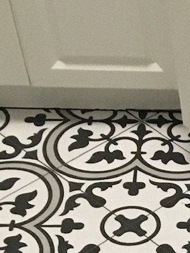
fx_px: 1135
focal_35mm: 155
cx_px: 431
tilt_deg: -51.2
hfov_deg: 8.8
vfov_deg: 11.9
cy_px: 426
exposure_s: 1/30
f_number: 2.2
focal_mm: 4.15
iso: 160
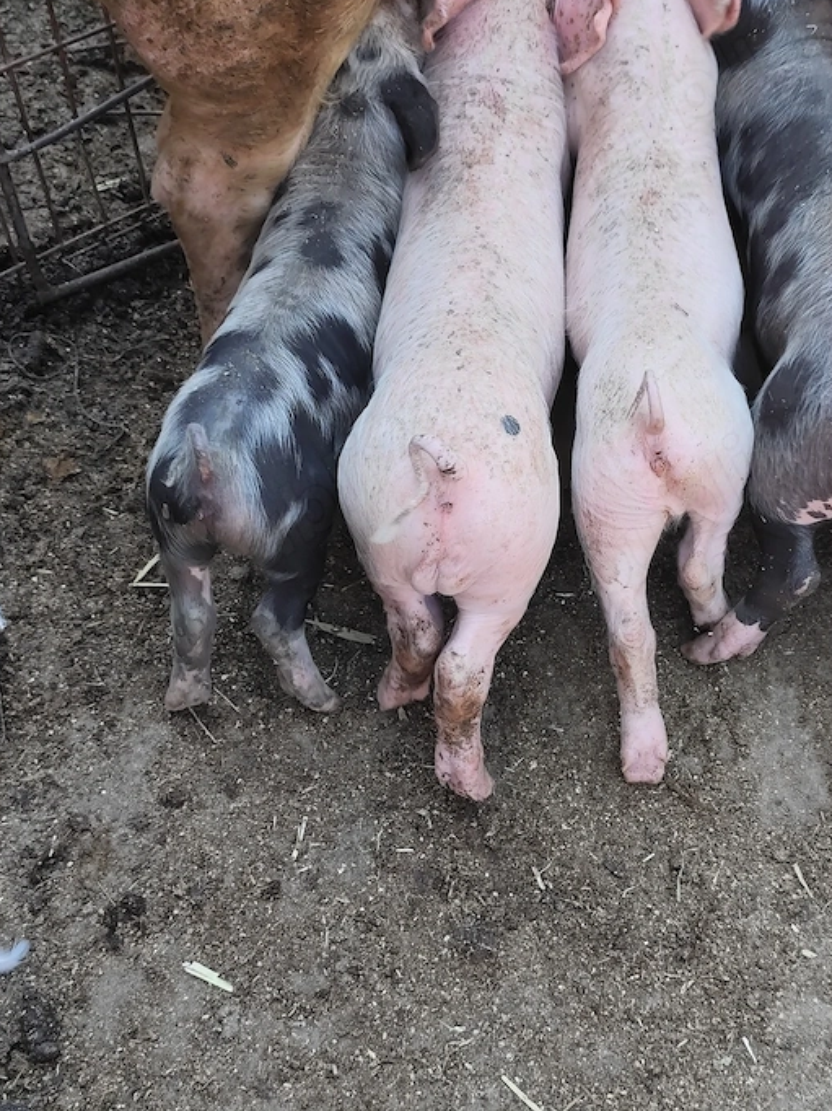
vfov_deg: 42.1
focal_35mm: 45
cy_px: 557
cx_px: 562
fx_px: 1443
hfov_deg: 31.9
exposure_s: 1/142
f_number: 1.65
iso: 50
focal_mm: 6.19
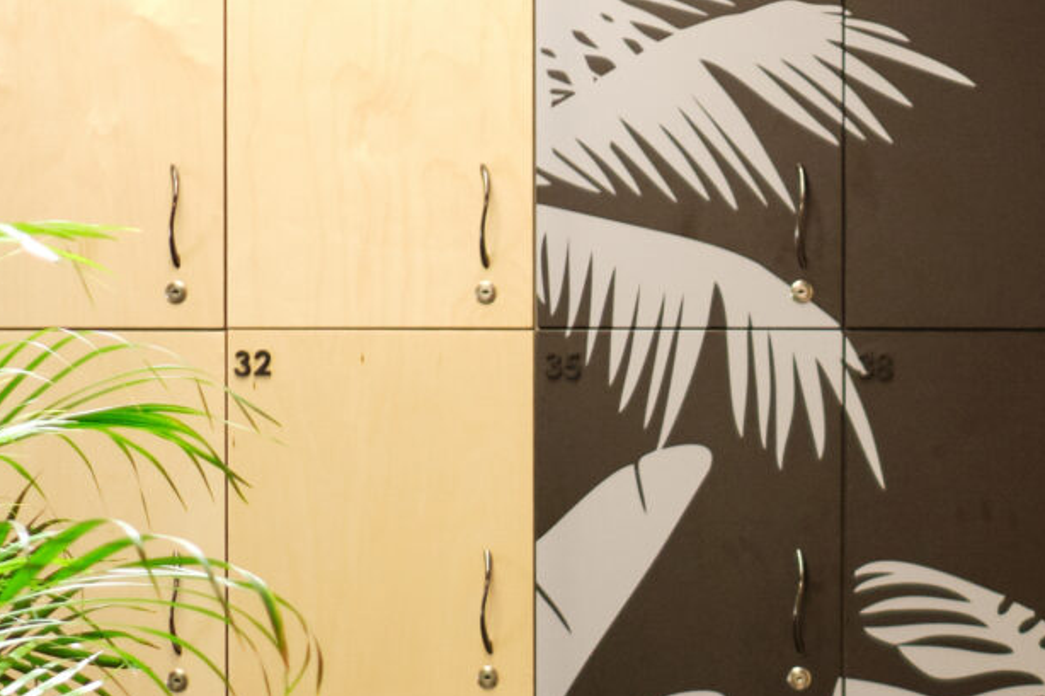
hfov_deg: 13.8
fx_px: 4237
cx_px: 1065
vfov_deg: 9.2
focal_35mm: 146
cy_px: 947
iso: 640
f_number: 2
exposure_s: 1/200
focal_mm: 23
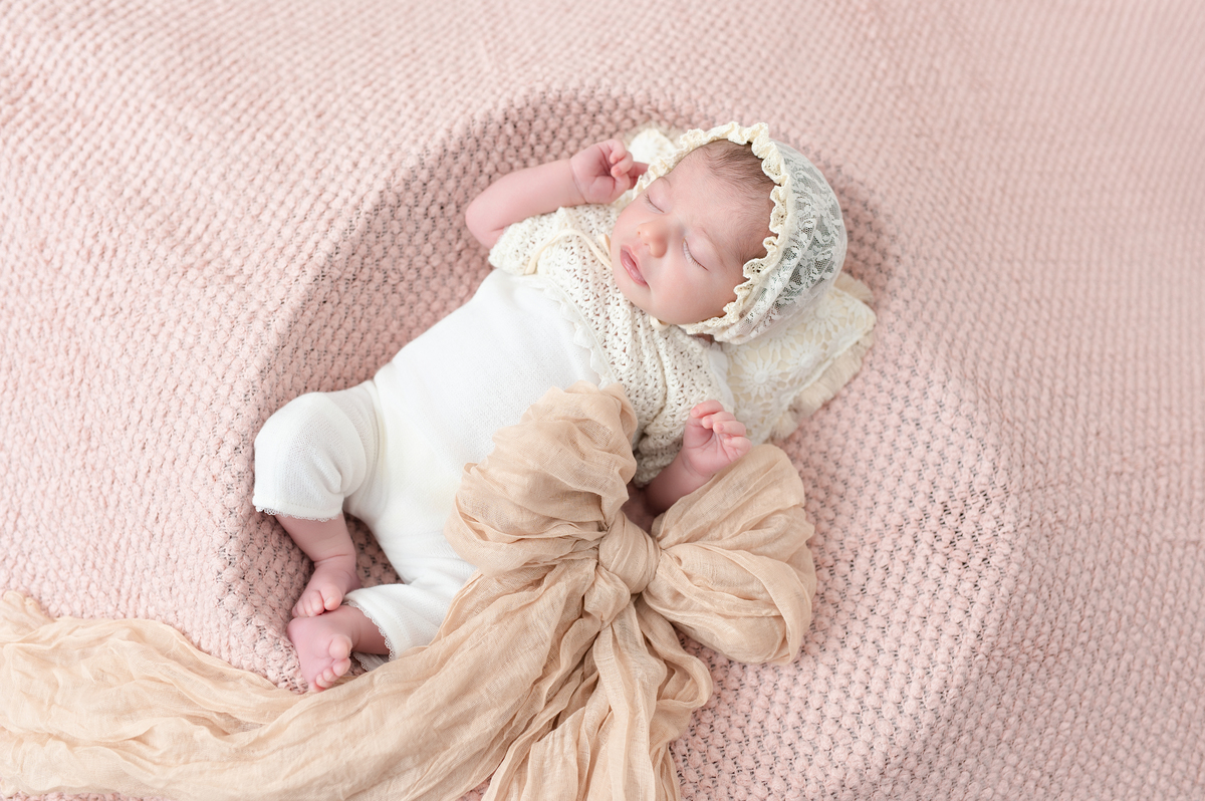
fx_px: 1171
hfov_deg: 54.5
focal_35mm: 35
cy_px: 400
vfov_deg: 37.8
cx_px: 602
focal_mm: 35
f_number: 3.2
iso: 100
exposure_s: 1/200
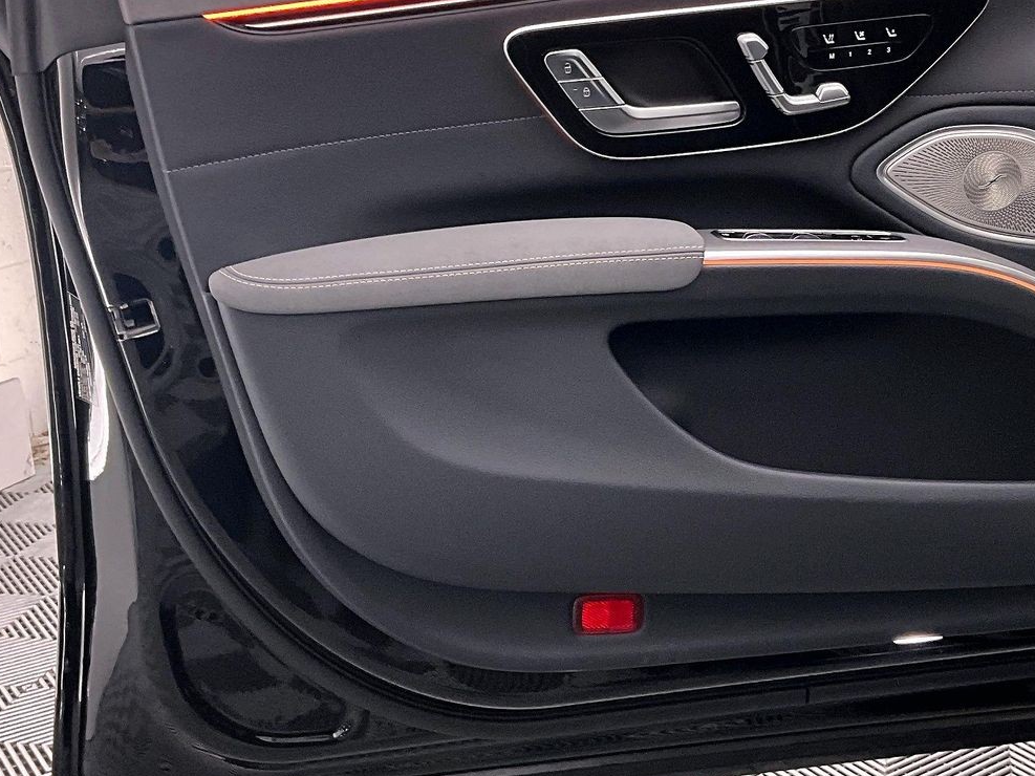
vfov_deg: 30.8
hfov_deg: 40.1
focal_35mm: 47
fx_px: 1405
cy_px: 326
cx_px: 657
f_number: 1.8
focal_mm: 3
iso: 125
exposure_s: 1/60
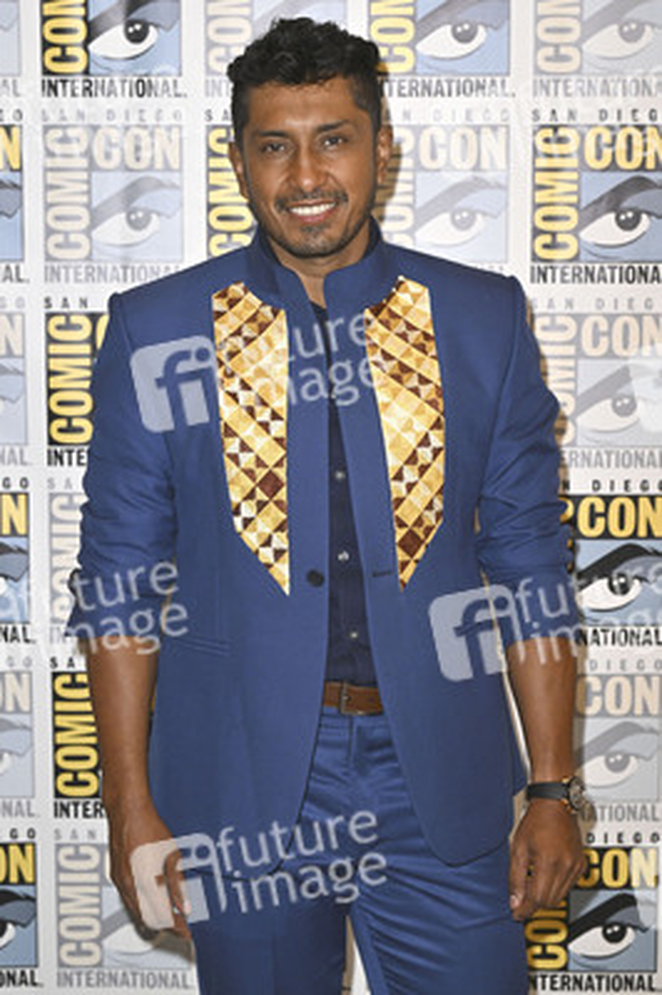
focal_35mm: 75
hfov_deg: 18.2
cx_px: 331
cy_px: 498
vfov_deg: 27.0
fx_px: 2072
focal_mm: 75
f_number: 5
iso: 2500
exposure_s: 1/250
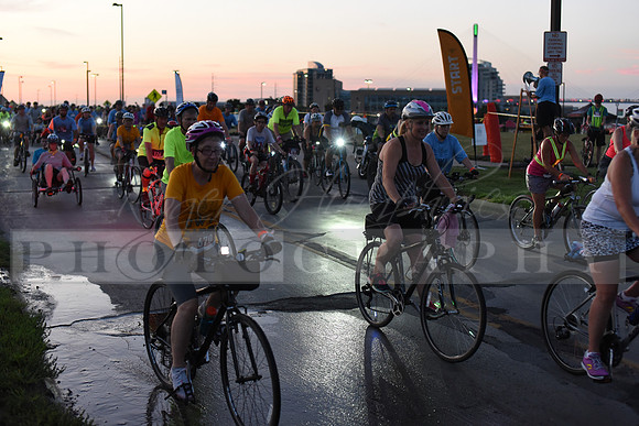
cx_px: 320
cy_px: 213
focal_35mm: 50
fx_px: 888
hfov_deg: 39.6
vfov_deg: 27.0
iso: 2500
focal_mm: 50
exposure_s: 1/400
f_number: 2.8
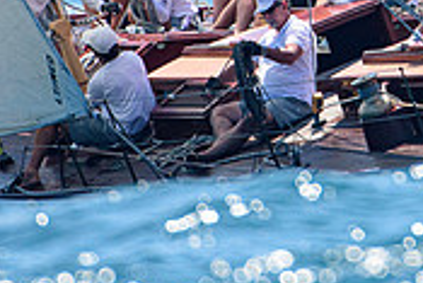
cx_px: 408
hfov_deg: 1.0
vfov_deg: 0.6
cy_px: -91
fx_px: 24942
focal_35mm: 2121
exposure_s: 1/3200
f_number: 5
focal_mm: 400
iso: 400
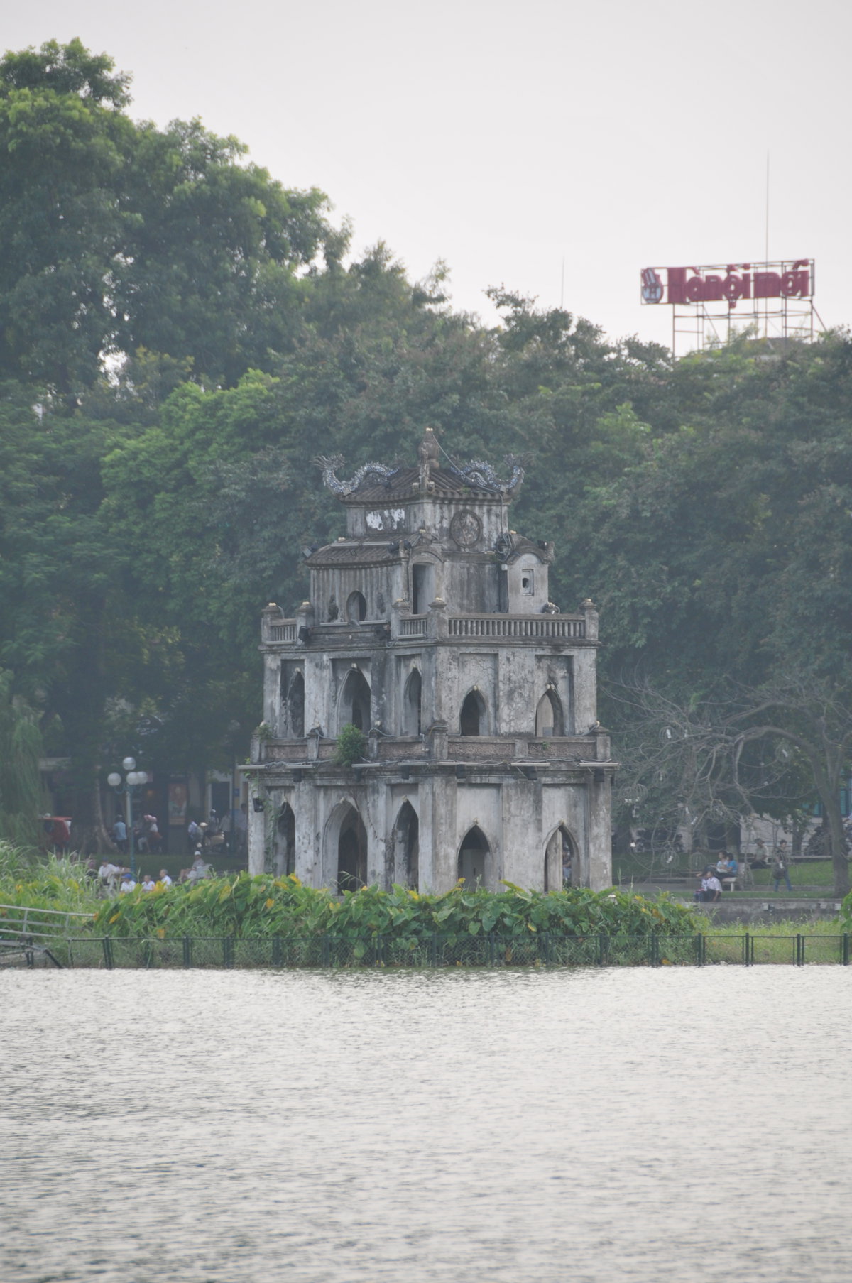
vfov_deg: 6.9
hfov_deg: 4.6
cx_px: 426
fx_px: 10678
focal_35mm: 300
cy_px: 642
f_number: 6.3
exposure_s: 1/160
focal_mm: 200
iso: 200
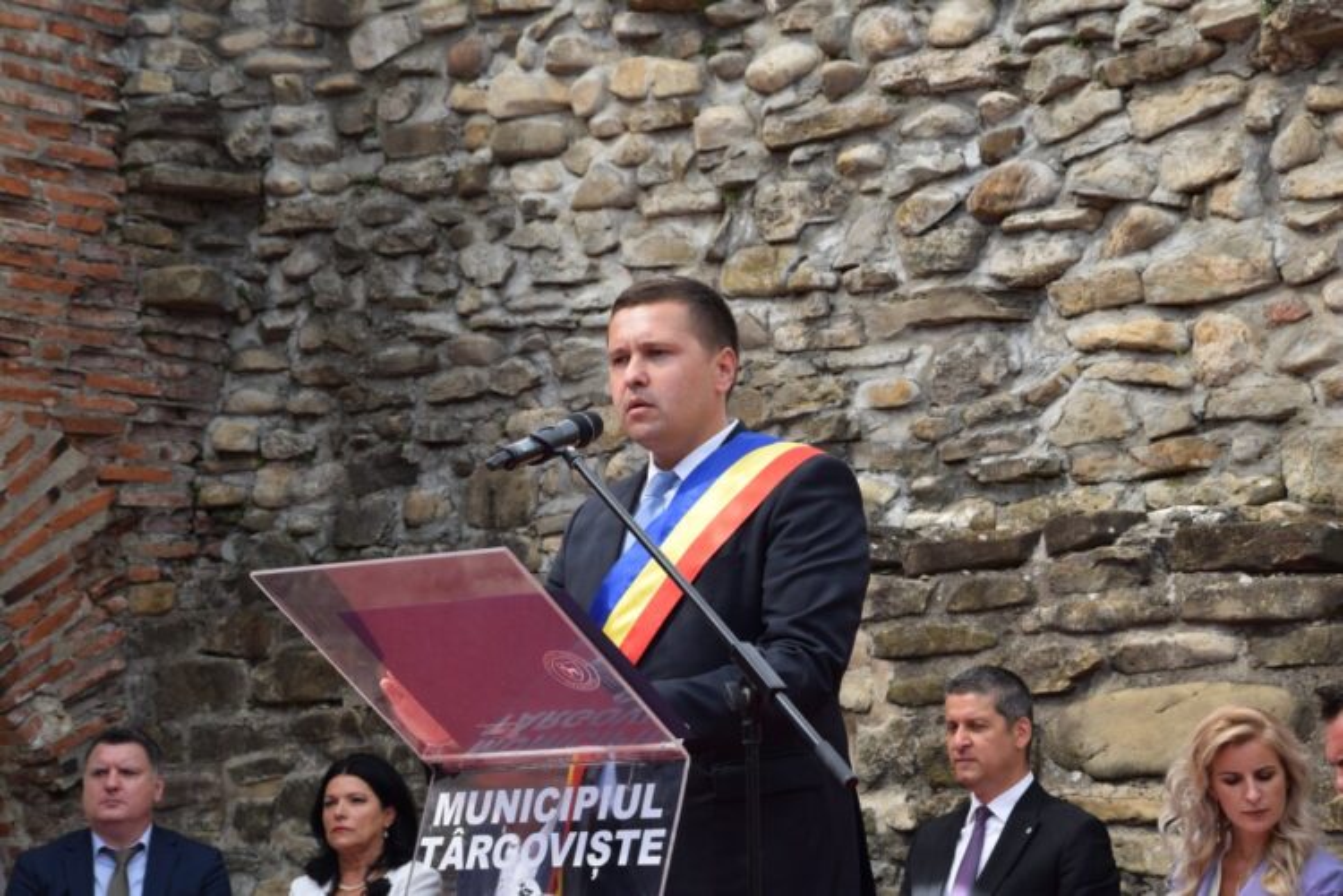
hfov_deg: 19.5
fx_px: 3917
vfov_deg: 13.0
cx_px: 672
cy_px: 448
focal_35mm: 105
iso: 280
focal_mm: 70
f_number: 8
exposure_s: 1/250
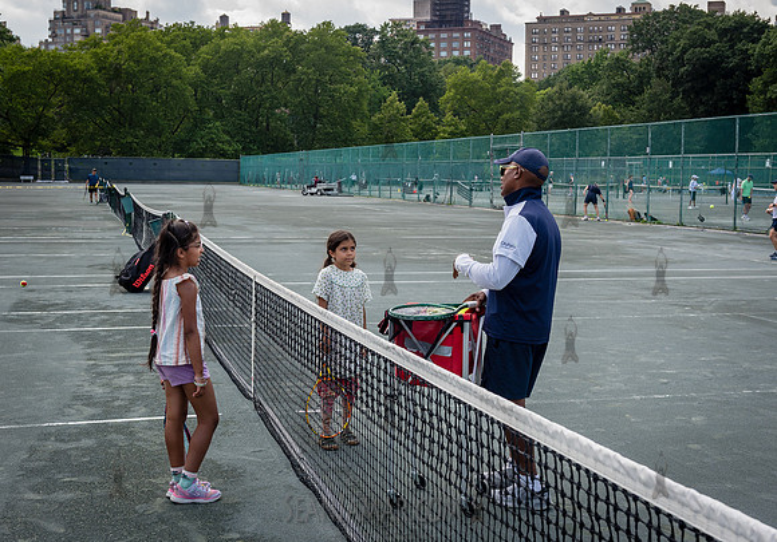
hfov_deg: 40.6
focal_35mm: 48
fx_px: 1049
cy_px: 263
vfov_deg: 29.0
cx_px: 419
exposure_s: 1/320
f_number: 6.3
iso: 250
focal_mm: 44
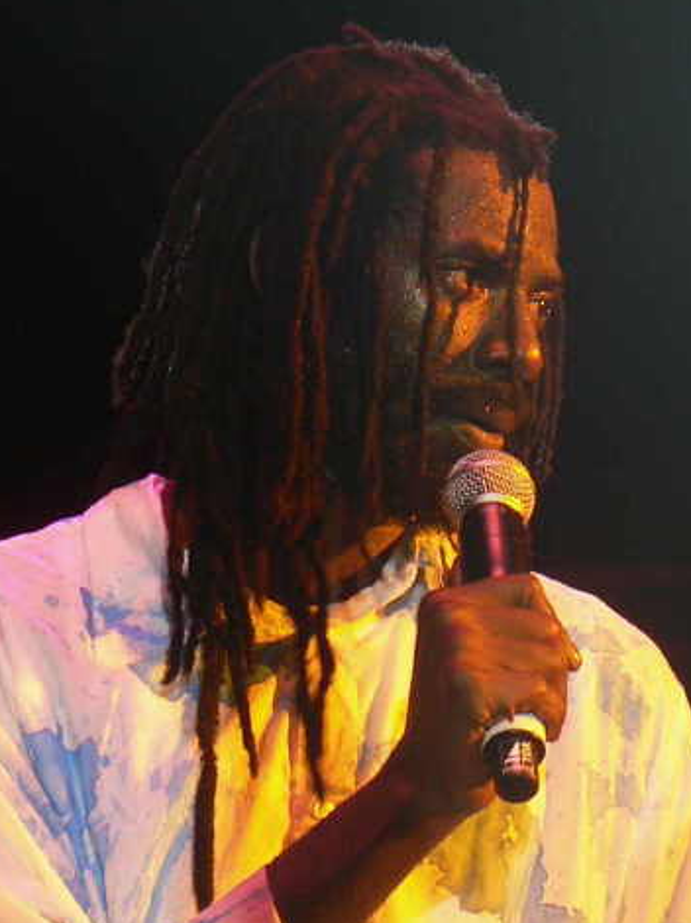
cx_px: 398
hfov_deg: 7.1
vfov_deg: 9.4
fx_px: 5594
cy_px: 468
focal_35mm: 210
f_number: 3.3
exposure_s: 1/30
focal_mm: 29.7
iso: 100
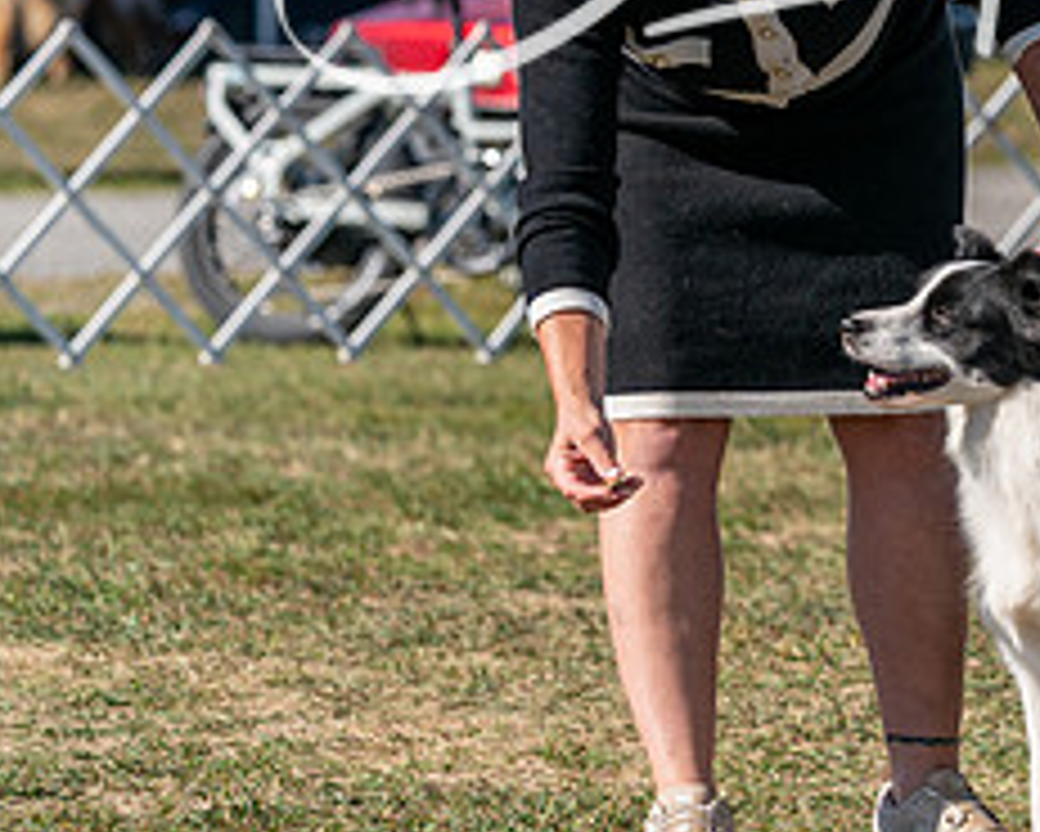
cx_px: 1033
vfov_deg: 4.4
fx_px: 10716
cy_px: 189
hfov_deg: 5.5
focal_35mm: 348
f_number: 4.5
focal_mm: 127
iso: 125
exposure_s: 1/1250
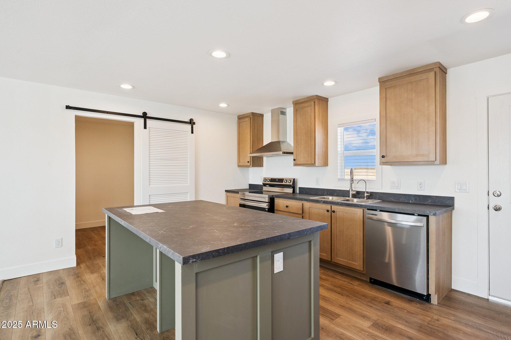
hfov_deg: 90.0
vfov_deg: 67.3
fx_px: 255
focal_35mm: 18
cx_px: 256
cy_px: 170
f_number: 8
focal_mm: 18
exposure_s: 1/50
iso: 320
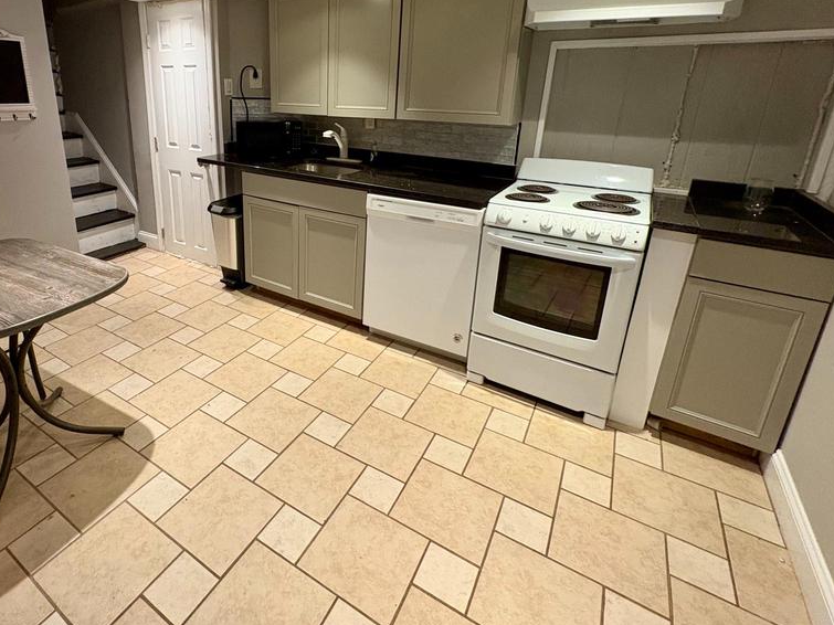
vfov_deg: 67.3
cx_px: 318
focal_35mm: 19
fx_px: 458
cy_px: 223
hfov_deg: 83.2
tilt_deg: -15.5
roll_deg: -0.5
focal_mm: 2.22
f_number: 2.2
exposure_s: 1/60
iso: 500
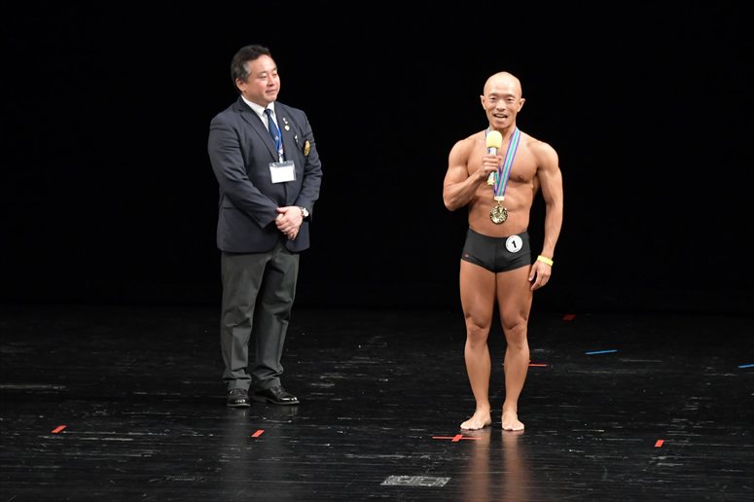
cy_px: 251
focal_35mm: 255
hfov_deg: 8.1
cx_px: 377
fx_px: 5338
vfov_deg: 5.4
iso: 3200
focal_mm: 170
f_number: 5.6
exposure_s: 1/400
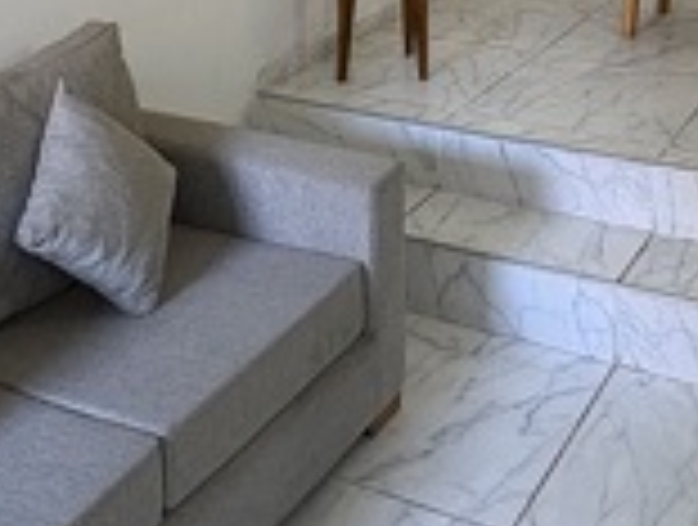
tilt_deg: -3.9
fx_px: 1213
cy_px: -225
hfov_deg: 31.8
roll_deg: +0.8
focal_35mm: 60
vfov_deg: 21.3
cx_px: 477
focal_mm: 2.22
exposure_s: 1/50
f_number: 2.2
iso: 320
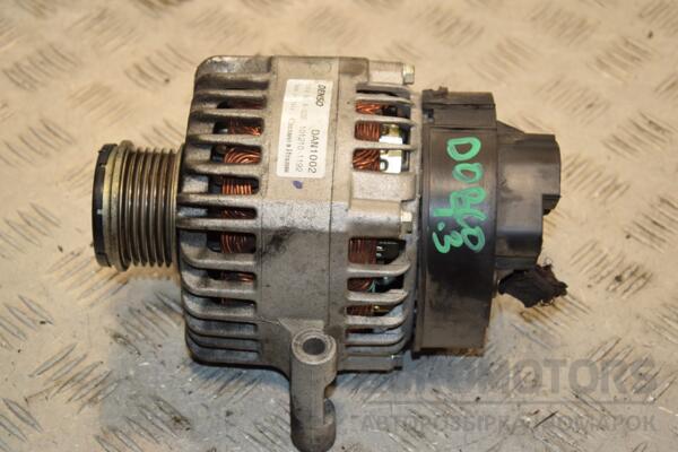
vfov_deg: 15.7
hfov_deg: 23.4
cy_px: 226
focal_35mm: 87
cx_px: 339
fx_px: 1638
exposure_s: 1/200
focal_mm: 58
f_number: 7.1
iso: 800
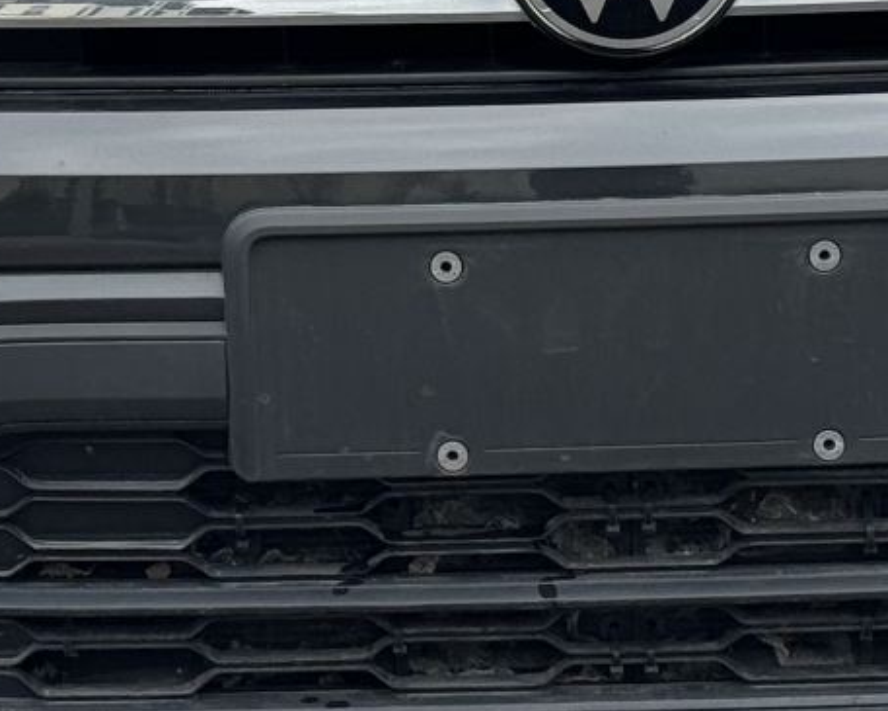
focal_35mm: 207
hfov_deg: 9.3
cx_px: 563
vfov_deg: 7.4
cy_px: 10
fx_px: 5441
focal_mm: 6.76
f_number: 1.78
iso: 64
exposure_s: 1/2500
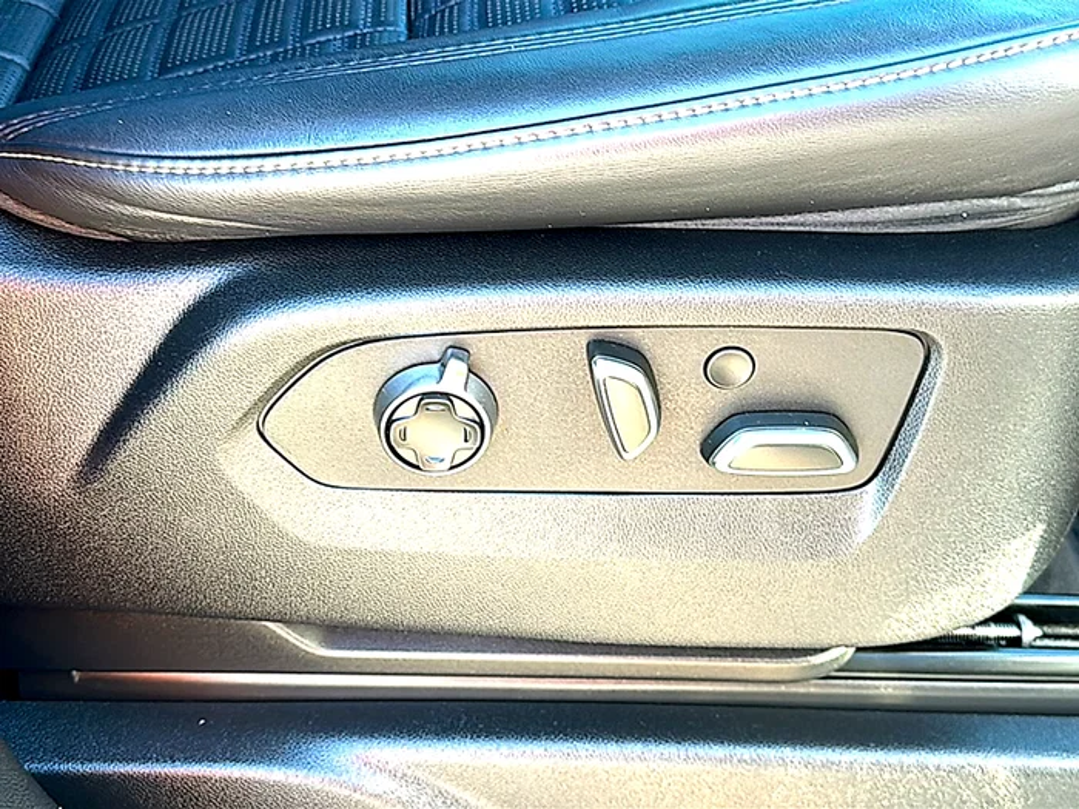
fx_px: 1278
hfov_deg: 45.8
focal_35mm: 41
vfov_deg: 35.1
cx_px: 540
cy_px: 404
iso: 64
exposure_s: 1/43
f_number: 1.78
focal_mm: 6.86
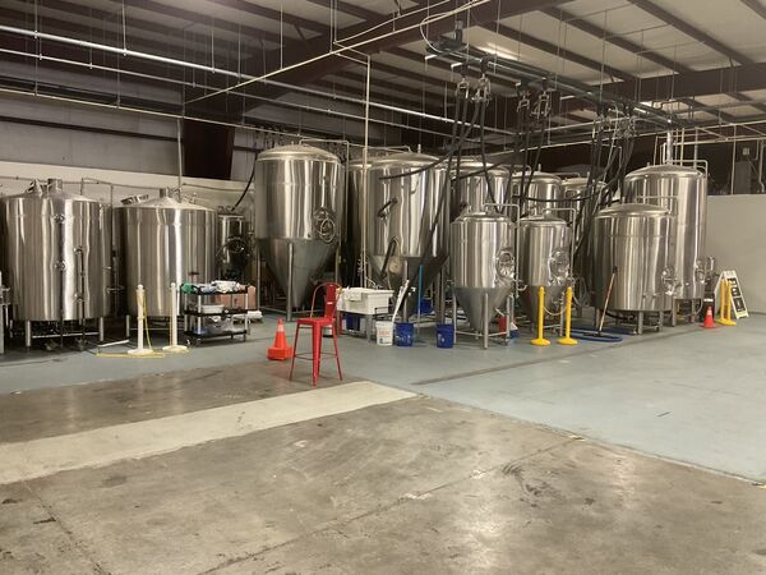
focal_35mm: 29
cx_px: 383
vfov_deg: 48.2
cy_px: 288
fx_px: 642
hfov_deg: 61.7
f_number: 1.8
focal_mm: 3
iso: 250
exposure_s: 1/60
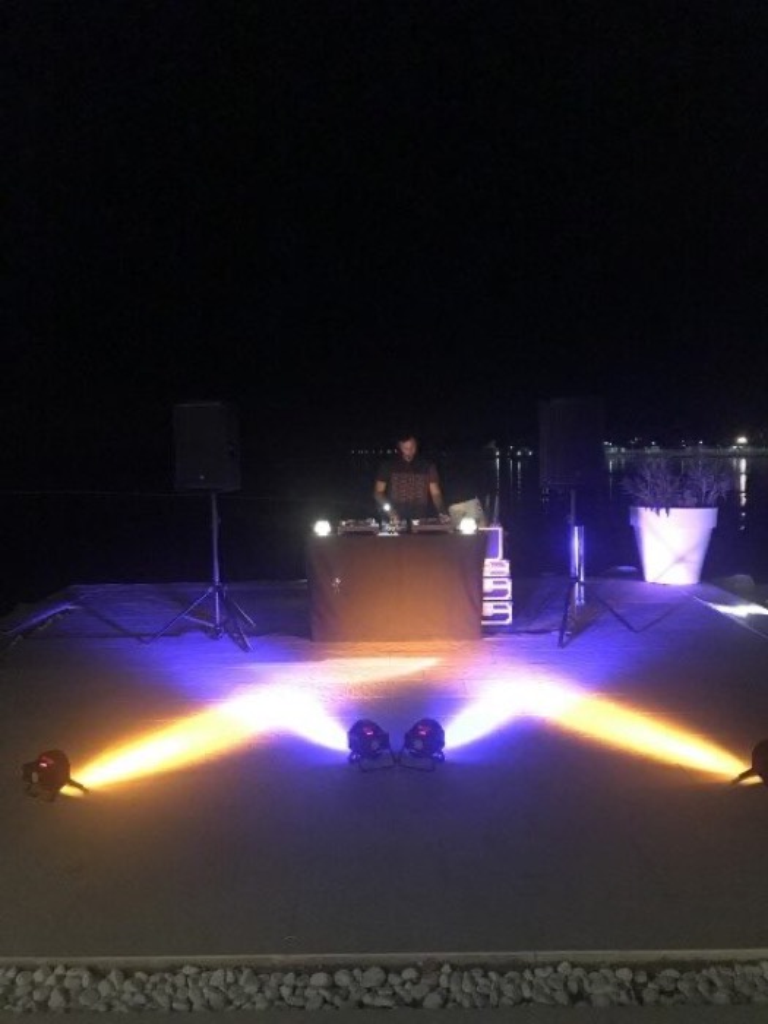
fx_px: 828
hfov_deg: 49.7
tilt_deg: -3.0
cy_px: 512
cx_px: 384
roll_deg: +0.2
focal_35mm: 28
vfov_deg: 63.4
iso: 320
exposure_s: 1/4
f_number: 1.8
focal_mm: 3.99
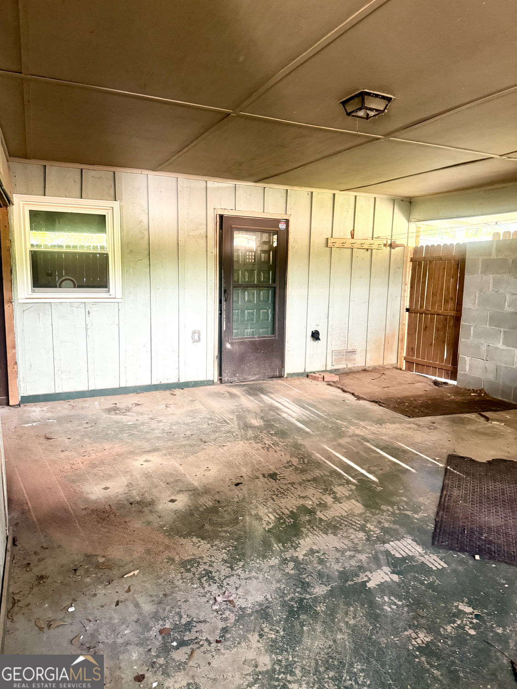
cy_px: 344
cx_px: 258
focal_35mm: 24
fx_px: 478
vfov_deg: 71.6
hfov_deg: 56.8
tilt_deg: -9.7
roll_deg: -0.3
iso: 640
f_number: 1.78
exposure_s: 1/60
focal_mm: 6.76
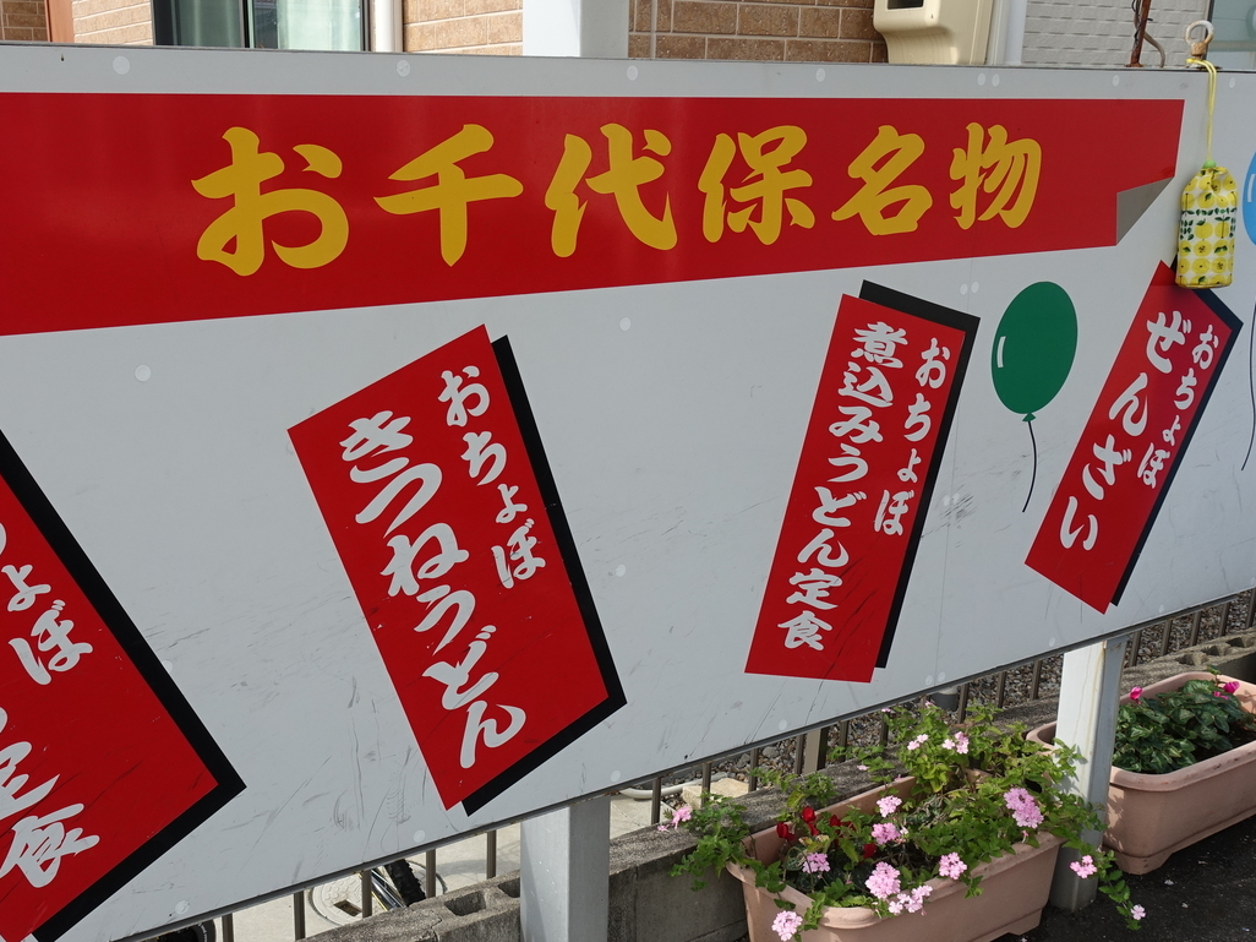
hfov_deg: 50.7
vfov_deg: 39.6
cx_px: 448
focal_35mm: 36
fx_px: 1306
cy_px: 525
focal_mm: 8.8
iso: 125
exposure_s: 1/320
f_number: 5.6
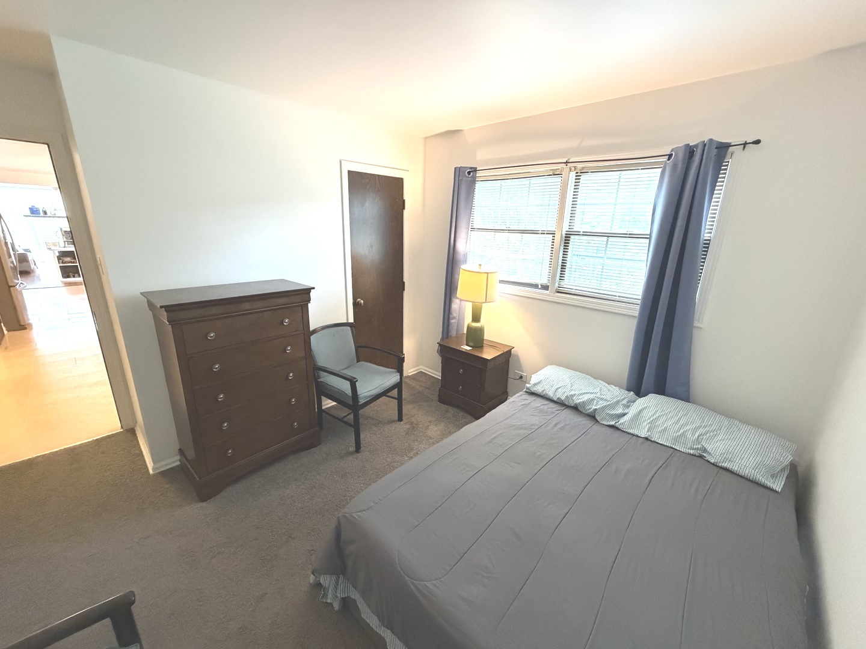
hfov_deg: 102.1
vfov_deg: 85.7
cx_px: 433
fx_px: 350
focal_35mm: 14
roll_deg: -2.0
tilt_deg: -16.6
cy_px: 324
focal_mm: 2.22
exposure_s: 1/60
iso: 800
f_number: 2.2
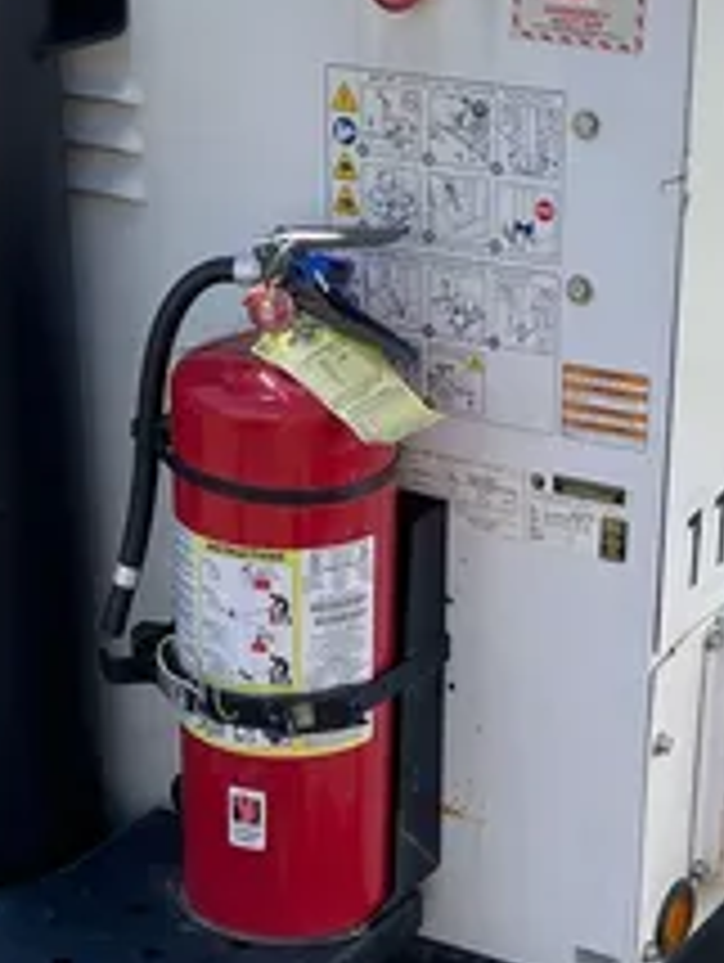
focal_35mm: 89
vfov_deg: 21.3
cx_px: 396
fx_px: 2477
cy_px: 947
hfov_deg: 16.6
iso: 50
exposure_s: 1/1490
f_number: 1.6
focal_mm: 4.2
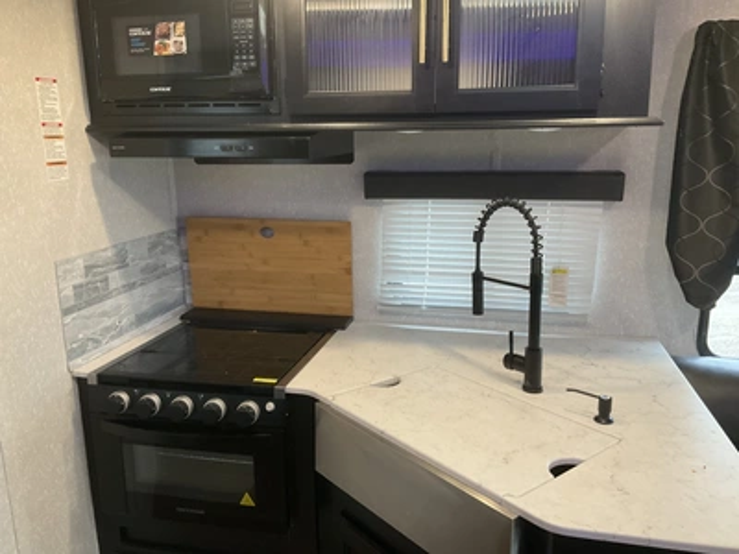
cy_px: 277
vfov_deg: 48.2
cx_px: 370
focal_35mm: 29
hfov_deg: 61.7
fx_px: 619
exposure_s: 1/60
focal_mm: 3
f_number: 1.8
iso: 200
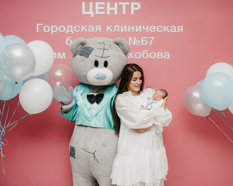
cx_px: 124
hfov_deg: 58.7
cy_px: 95
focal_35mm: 30
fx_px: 207
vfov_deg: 48.5
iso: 200
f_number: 4
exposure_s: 1/160
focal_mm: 24
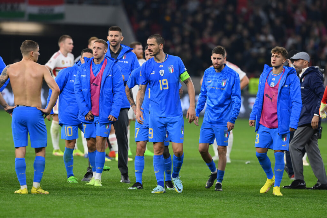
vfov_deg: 3.4
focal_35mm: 400
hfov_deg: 5.2
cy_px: 109
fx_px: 3634
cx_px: 164
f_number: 4.5
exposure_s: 1/1600
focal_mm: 400
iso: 2500
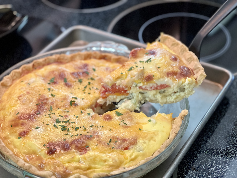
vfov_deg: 19.1
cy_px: 89
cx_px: 118
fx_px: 527
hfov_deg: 25.3
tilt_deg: -37.5
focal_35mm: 77
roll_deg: -0.6
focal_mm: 9
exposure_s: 1/40
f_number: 2.8
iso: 250
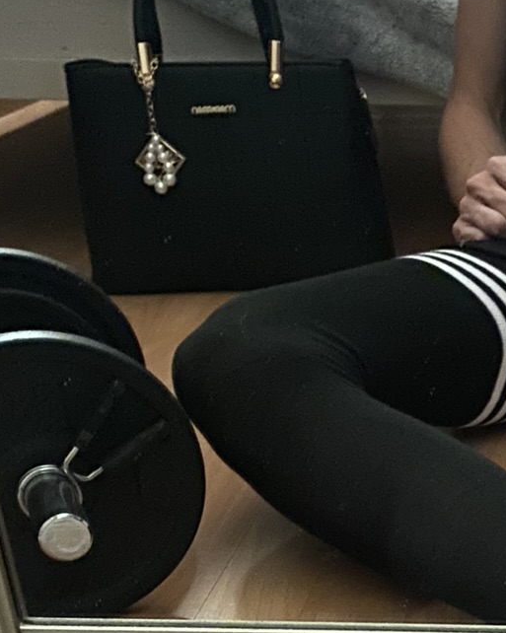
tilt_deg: -31.2
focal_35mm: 81
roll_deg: -0.5
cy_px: 717
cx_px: 706
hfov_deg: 17.4
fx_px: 1517
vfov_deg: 22.1
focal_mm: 4.25
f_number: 1.8
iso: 500
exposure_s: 1/8
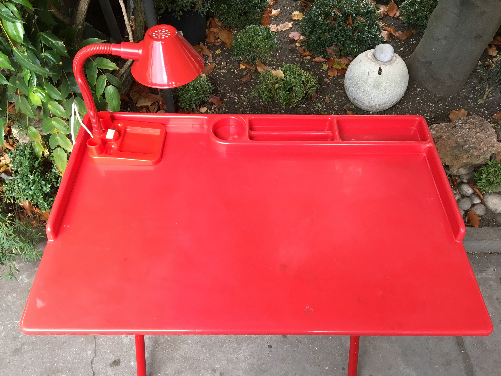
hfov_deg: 61.7
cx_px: 250
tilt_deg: -50.7
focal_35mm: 29
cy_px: 188
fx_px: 420
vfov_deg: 48.2
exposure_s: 1/33
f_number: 2.2
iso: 40
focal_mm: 4.15
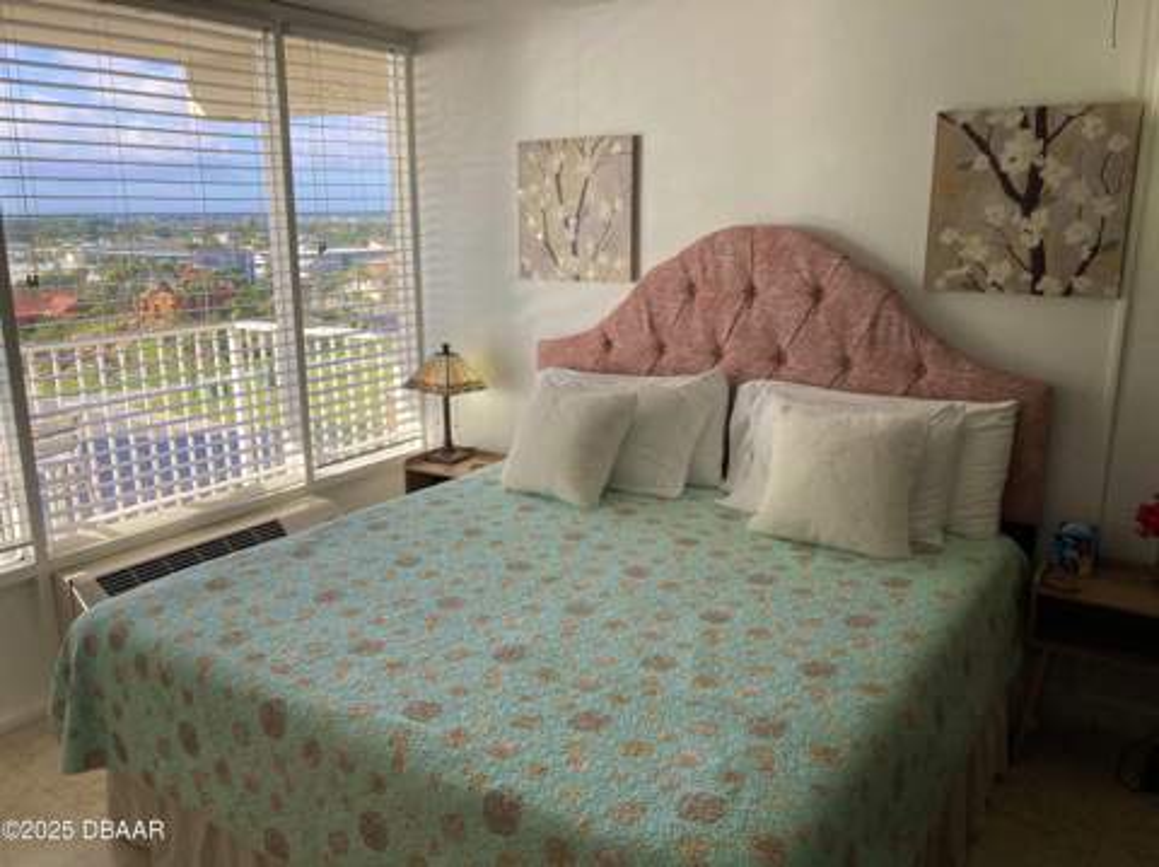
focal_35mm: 28
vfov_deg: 49.7
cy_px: 434
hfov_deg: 63.5
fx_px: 937
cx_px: 580
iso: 20
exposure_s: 1/284
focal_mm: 3.99
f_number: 1.8
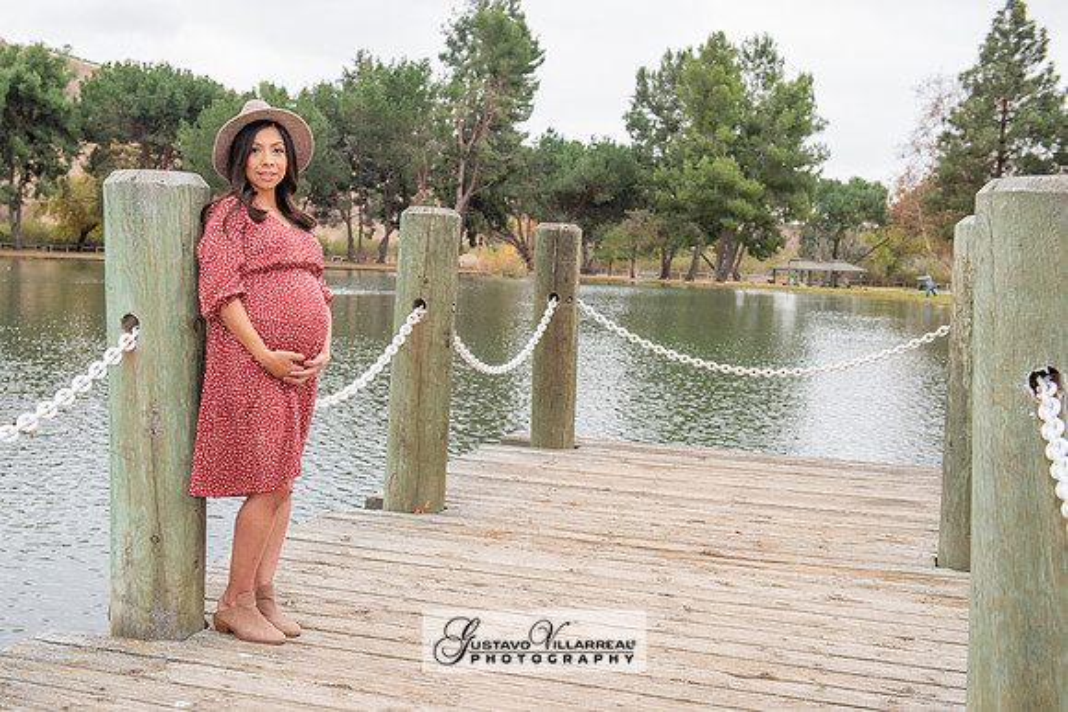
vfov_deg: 31.3
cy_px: 349
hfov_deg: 45.5
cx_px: 474
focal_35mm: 43
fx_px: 1272
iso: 500
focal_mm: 38
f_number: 5
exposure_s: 1/125
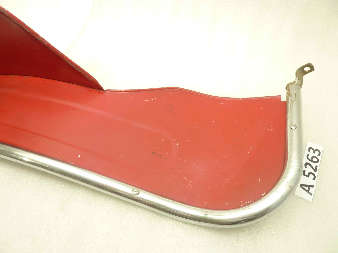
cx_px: 169
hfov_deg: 69.4
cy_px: 126
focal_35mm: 25
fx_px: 244
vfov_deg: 54.9
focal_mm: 4.1
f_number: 3.3
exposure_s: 1/8
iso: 80
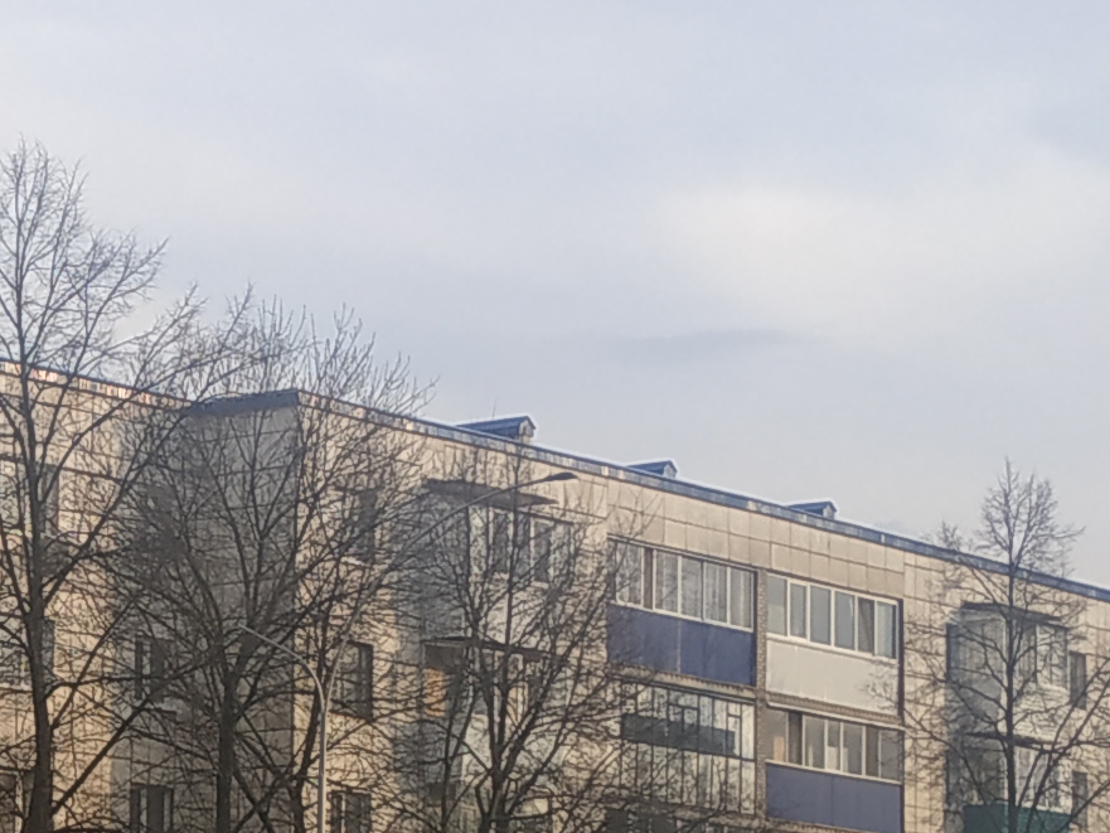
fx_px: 3496
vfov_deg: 13.4
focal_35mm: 109
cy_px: 843
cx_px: -362
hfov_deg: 16.9
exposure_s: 1/750
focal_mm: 3.94
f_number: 1.9
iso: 100
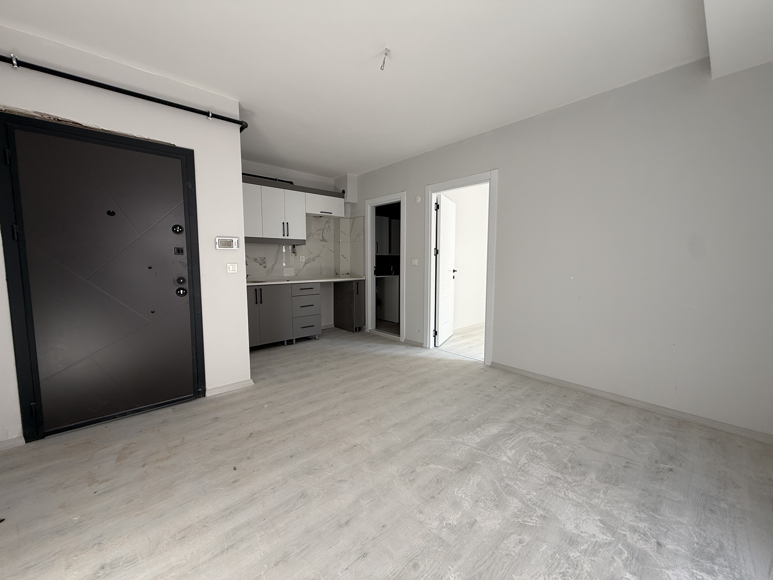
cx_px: 386
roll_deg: +0.0
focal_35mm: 14
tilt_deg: -4.9
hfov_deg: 102.1
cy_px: 290
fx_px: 313
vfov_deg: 85.7
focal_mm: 2.22
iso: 64
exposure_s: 1/99
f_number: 2.2
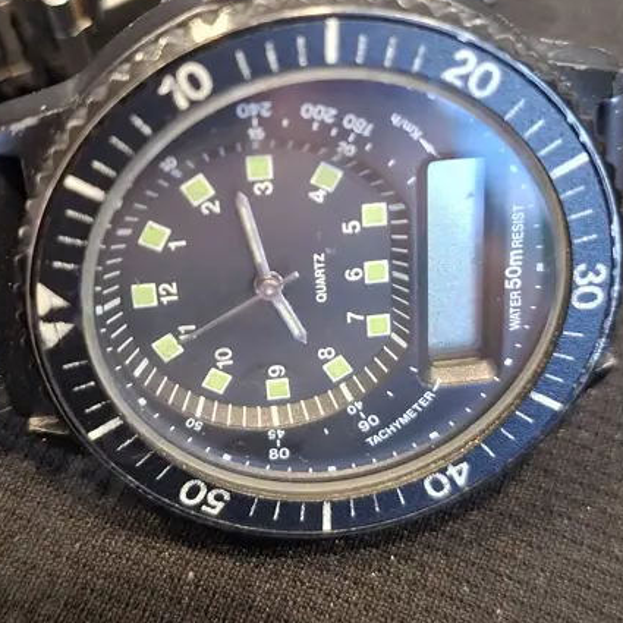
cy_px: 224
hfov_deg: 34.7
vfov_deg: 34.5
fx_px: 998
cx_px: 287
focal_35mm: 49
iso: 400
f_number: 1.8
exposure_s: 1/25
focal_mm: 5.54
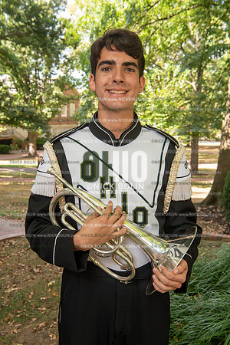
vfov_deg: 43.6
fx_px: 431
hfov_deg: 29.9
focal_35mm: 45
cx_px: 115
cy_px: 172
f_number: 8
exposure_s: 1/100
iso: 500
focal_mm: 45
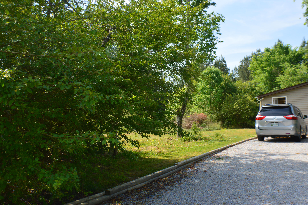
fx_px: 346
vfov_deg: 32.9
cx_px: 154
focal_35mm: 40
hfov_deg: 48.0
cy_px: 102
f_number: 10
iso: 400
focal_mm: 27
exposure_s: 1/250
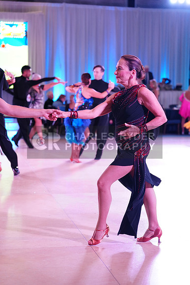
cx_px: 95
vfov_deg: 28.8
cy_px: 142
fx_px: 554
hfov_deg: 19.5
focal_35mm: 70
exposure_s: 1/400
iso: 2500
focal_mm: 70
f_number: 2.8
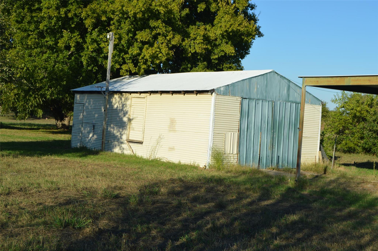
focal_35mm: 51
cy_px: 126
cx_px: 189
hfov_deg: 38.9
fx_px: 535
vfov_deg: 26.4
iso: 100
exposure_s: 1/320
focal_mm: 34
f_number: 9
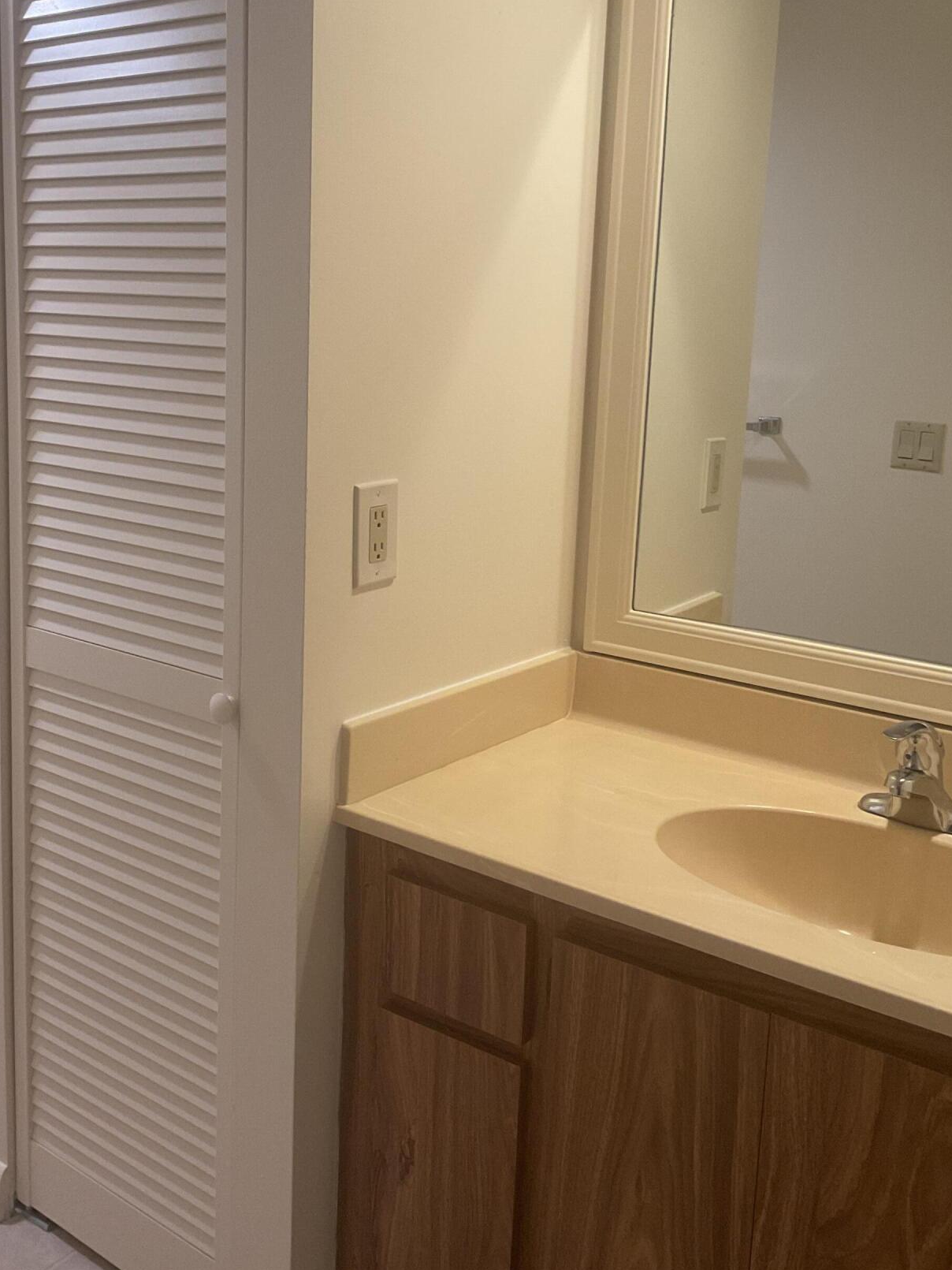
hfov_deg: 39.6
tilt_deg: -6.6
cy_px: 504
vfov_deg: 51.0
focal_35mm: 36
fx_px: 1320
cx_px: 423
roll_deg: -3.1
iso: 64
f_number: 1.8
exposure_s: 1/60
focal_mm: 3
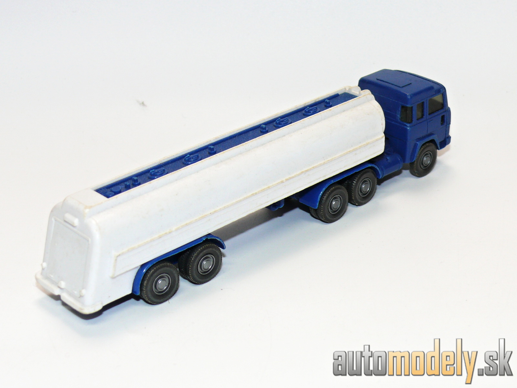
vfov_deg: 19.6
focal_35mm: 75
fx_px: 1120
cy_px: 194
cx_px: 258
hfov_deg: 26.0
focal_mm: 11.4
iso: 100
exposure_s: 1/30
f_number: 4
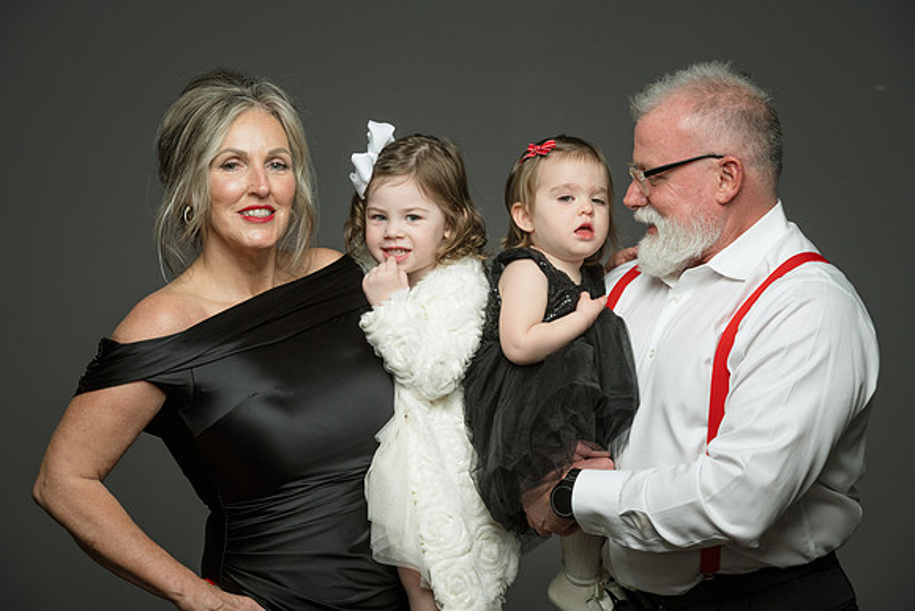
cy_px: 306
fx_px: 3559
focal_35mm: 140
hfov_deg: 14.7
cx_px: 458
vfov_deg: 9.8
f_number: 9
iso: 400
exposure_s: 1/160
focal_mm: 140
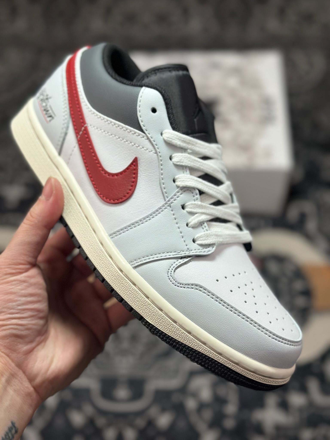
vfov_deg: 39.7
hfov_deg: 30.3
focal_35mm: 48
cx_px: 165
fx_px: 610
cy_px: 220
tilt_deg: -55.9
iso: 80
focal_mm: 6.86
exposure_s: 1/1613
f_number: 1.78
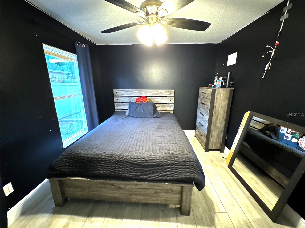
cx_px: 152
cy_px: 114
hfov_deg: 102.1
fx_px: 123
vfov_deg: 85.7
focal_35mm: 14
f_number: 2.2
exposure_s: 1/40
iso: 1000
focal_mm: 2.22
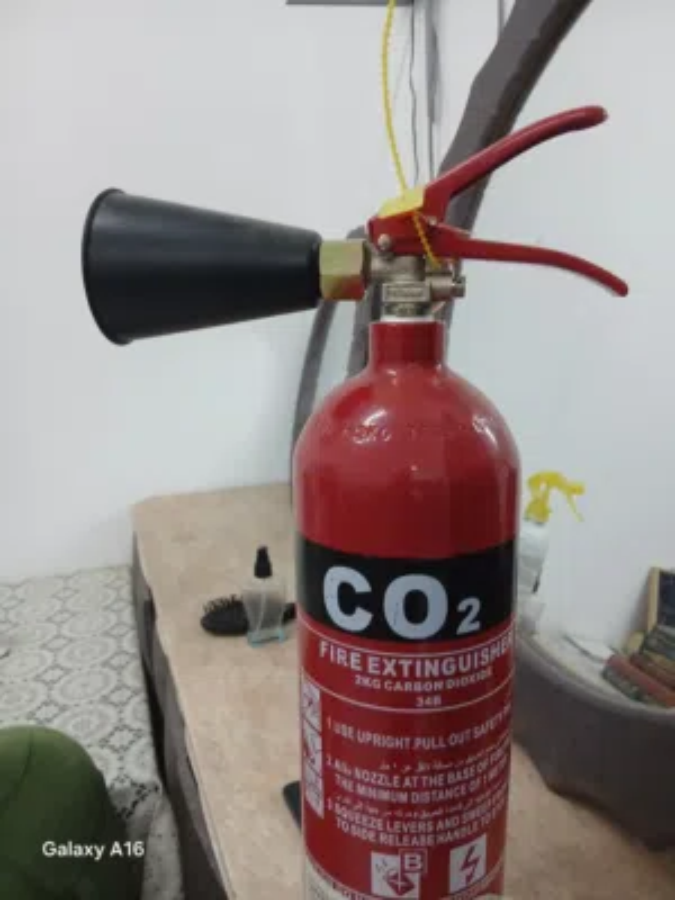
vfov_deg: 67.3
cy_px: 450
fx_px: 676
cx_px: 338
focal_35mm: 26
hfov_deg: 53.1
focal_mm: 3.98
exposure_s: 1/33.3
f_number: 1.8
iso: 250
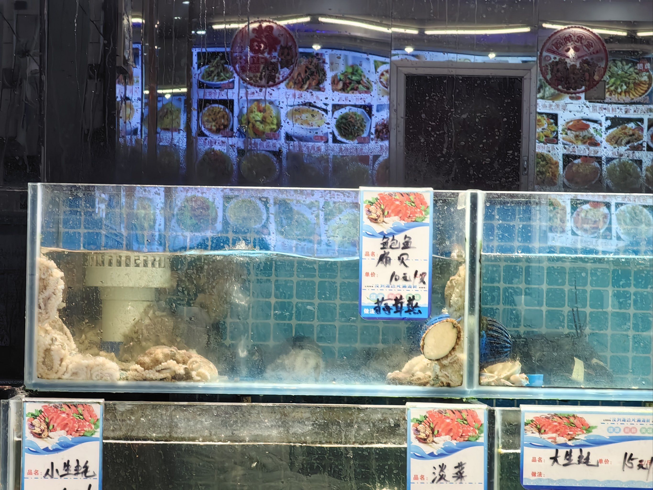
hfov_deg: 14.9
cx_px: 326
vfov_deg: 11.2
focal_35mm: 132
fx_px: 2490
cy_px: 245
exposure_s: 1/33.3
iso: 250
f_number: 3.4
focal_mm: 14.46
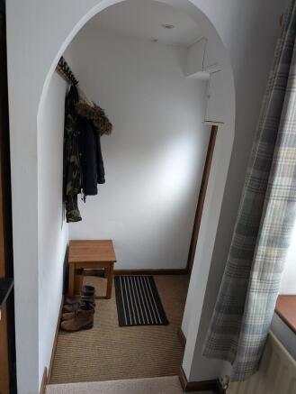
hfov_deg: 56.9
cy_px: 197
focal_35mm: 24
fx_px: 273
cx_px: 148
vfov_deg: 71.5
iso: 219
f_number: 1.68
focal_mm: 6.9
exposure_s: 1/62.3
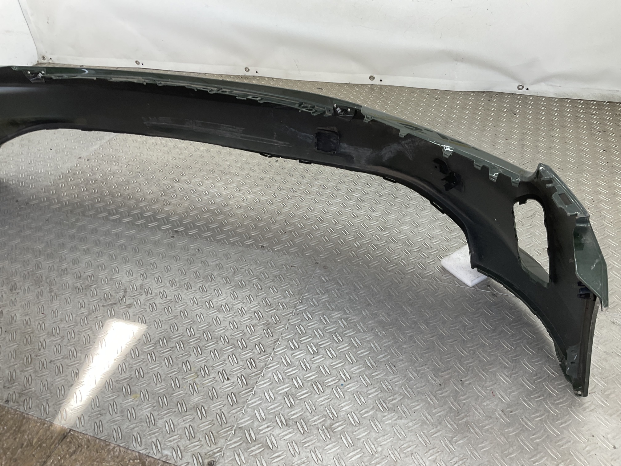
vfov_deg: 48.2
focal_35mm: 29
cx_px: 310
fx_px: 520
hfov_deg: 61.7
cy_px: 233
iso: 20
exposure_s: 1/100
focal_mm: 3
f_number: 1.8
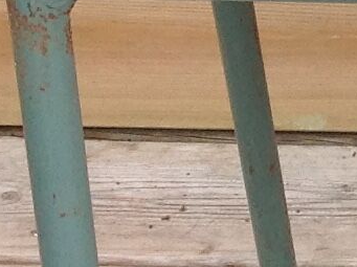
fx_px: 2740
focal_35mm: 266
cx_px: 832
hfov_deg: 7.1
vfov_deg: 5.6
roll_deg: -1.6
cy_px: 225
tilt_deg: -34.5
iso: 50
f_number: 2.4
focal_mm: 4.28
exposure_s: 1/504
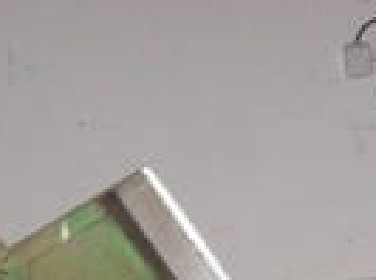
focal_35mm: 169
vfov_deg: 8.1
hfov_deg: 11.3
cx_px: 551
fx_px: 1831
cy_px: 673
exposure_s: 1/45
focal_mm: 6.3
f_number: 3.2
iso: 320
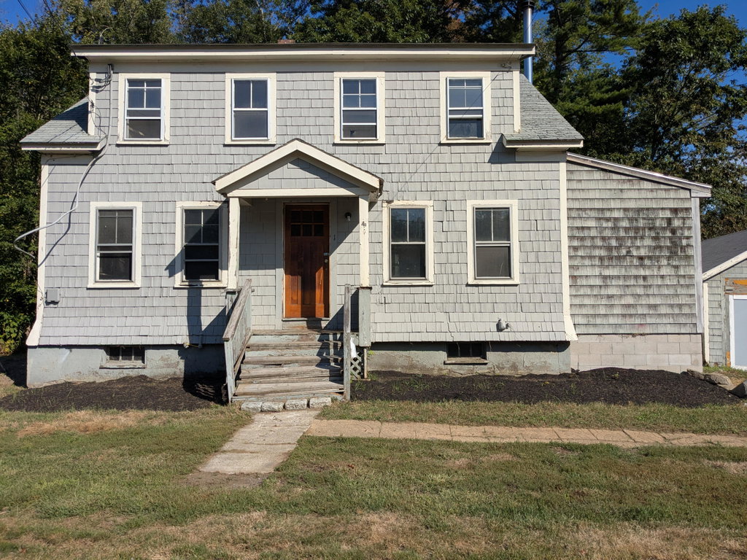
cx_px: 374
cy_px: 280
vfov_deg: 51.4
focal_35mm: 27
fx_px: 583
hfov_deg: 65.3
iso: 67
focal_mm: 4.38
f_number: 1.73
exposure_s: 1/5848
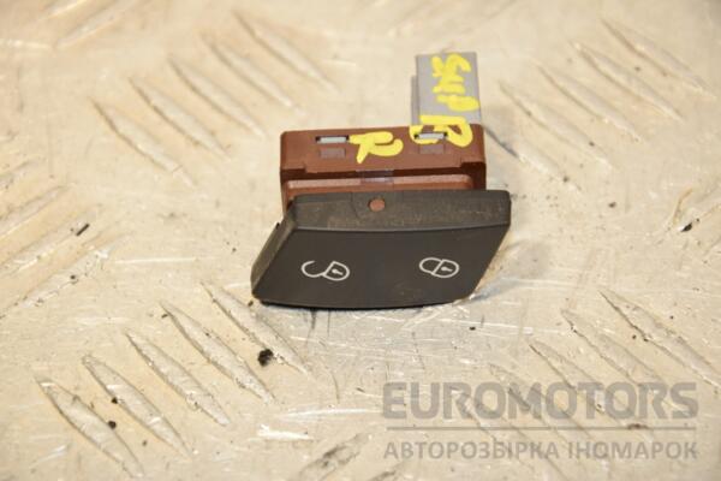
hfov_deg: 13.0
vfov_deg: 8.7
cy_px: 240
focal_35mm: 158
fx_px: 3154
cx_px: 360
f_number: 7.1
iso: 800
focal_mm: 105
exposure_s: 1/200
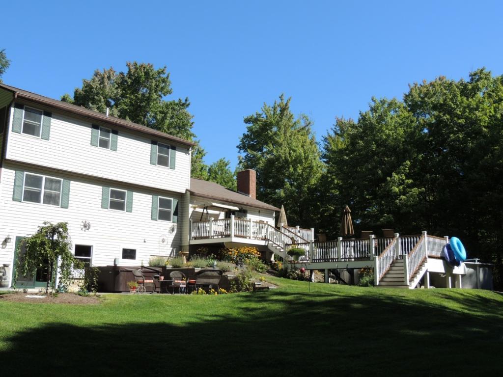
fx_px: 509
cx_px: 252
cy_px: 188
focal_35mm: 35
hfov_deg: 52.6
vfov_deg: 40.7
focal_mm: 6.2
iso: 100
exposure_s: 1/800
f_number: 3.3
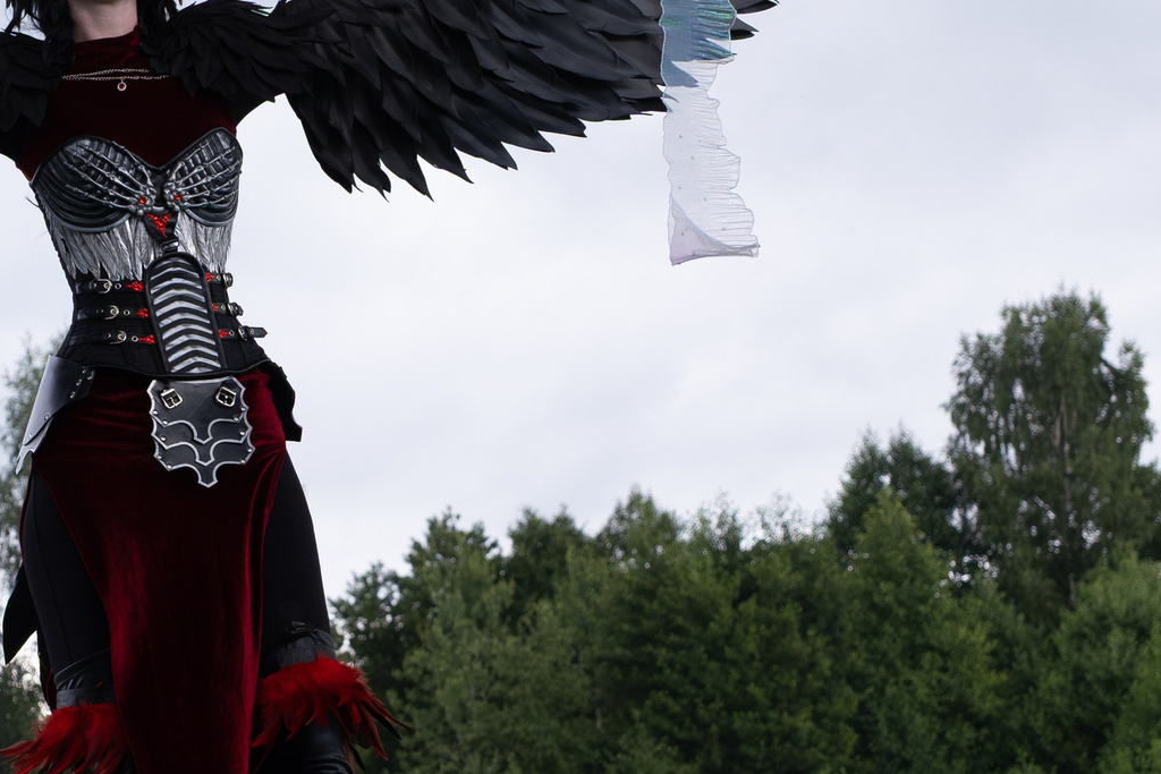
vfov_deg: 11.0
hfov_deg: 16.3
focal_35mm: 125
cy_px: 487
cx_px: 329
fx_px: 4032
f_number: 3.6
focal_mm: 33.2
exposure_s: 1/1000
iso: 800
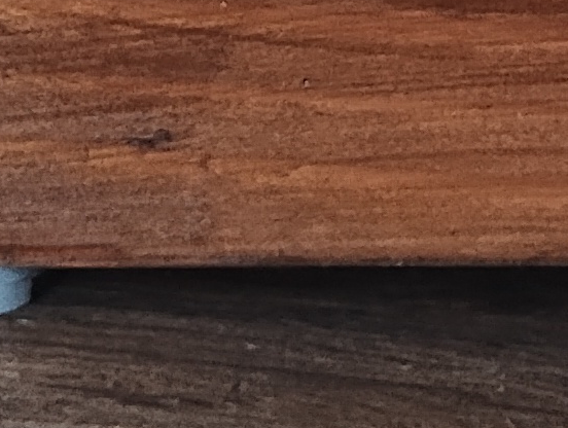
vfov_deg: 6.2
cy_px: -1143
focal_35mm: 207
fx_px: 3402
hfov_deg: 9.4
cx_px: 719
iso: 975
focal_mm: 4.27
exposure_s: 1/33.3
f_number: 1.8
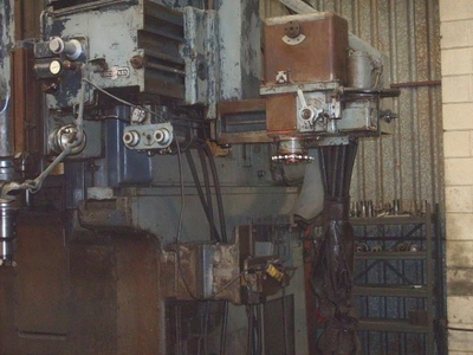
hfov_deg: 31.7
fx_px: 834
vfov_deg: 24.0
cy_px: 178
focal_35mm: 61
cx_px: 236
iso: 253
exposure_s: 1/60
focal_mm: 10.3
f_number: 3.6
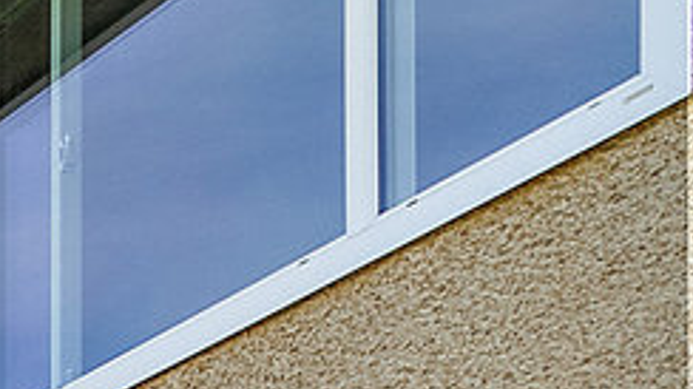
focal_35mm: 110
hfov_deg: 10.4
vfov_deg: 8.6
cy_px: 1259
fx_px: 2020
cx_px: -1573
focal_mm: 16
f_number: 7.1
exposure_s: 1/160
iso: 400
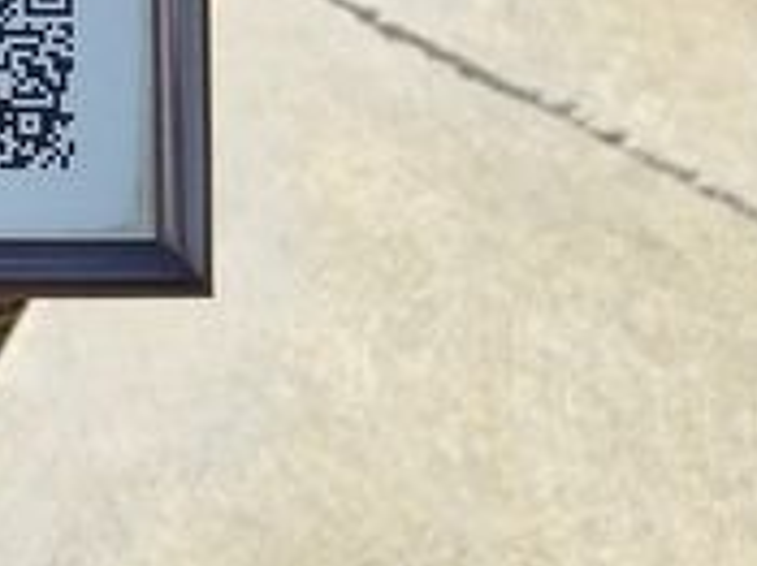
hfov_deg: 14.7
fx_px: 2295
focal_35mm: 105
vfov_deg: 12.7
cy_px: -484
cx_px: -848
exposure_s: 1/810
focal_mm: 5.56
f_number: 1.8
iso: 100
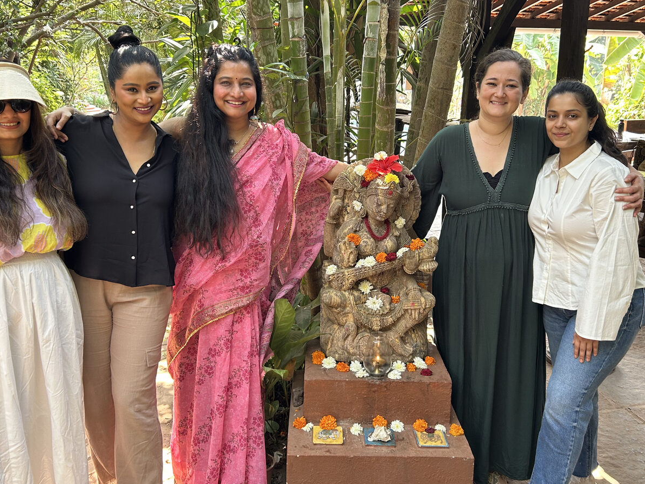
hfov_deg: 52.6
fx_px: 652
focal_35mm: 35
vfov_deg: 40.5
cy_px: 196
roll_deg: -0.2
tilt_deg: -12.2
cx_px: 320
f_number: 1.5
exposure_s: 1/121
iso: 80
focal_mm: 5.7
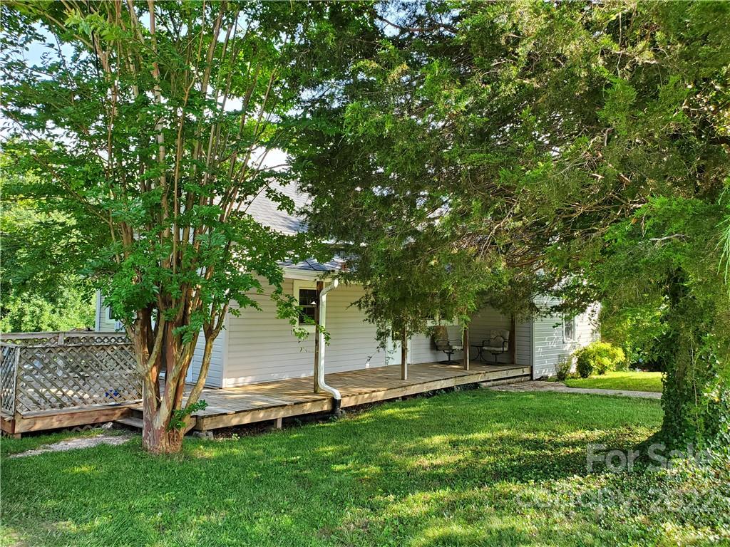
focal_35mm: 26
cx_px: 365
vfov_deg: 53.1
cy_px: 274
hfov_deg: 67.3
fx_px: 548
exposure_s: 1/120
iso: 50
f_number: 2.4
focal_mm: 4.3
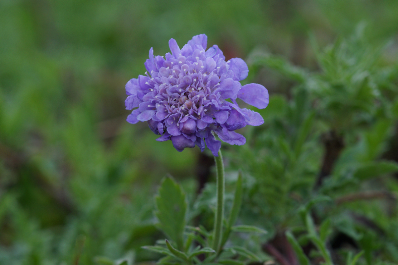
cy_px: 132
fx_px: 1658
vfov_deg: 9.1
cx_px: 199
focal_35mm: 150
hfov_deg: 13.7
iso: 320
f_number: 8
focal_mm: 100
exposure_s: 1/160
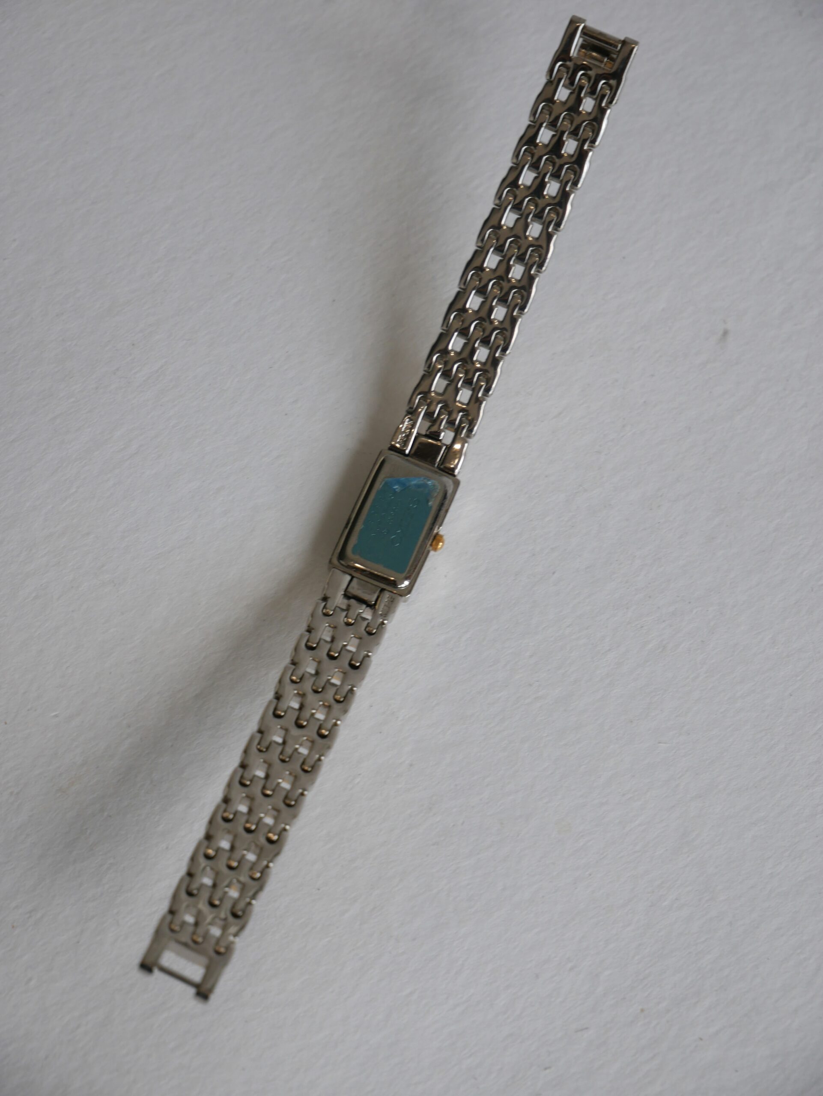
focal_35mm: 120
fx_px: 3801
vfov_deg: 16.4
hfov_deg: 12.4
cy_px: 548
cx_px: 412
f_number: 5.6
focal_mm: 60
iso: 200
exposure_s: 1/160
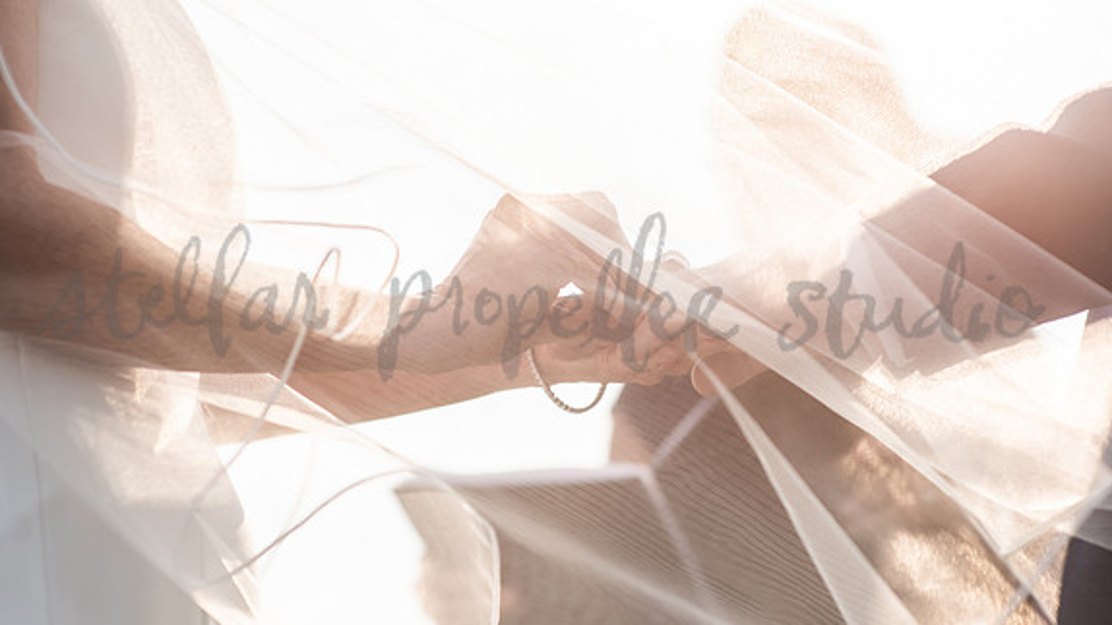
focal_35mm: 90
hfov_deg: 23.7
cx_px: 556
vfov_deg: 13.4
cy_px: 297
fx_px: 2654
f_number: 2.5
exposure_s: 1/3200
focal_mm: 85
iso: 160
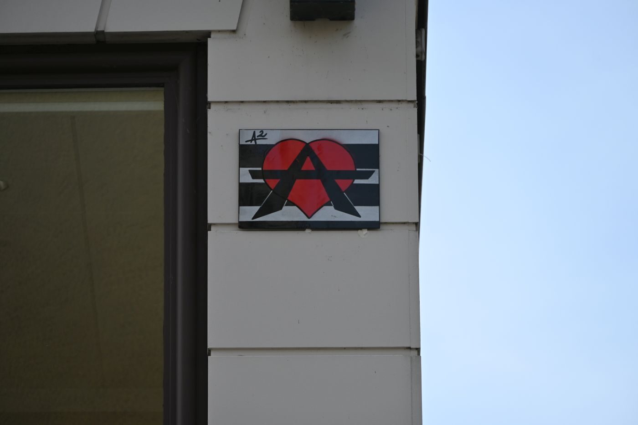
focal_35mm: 210
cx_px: 319
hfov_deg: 9.8
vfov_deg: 6.5
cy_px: 212
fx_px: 3721
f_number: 6.3
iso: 160
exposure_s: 1/500
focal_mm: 140
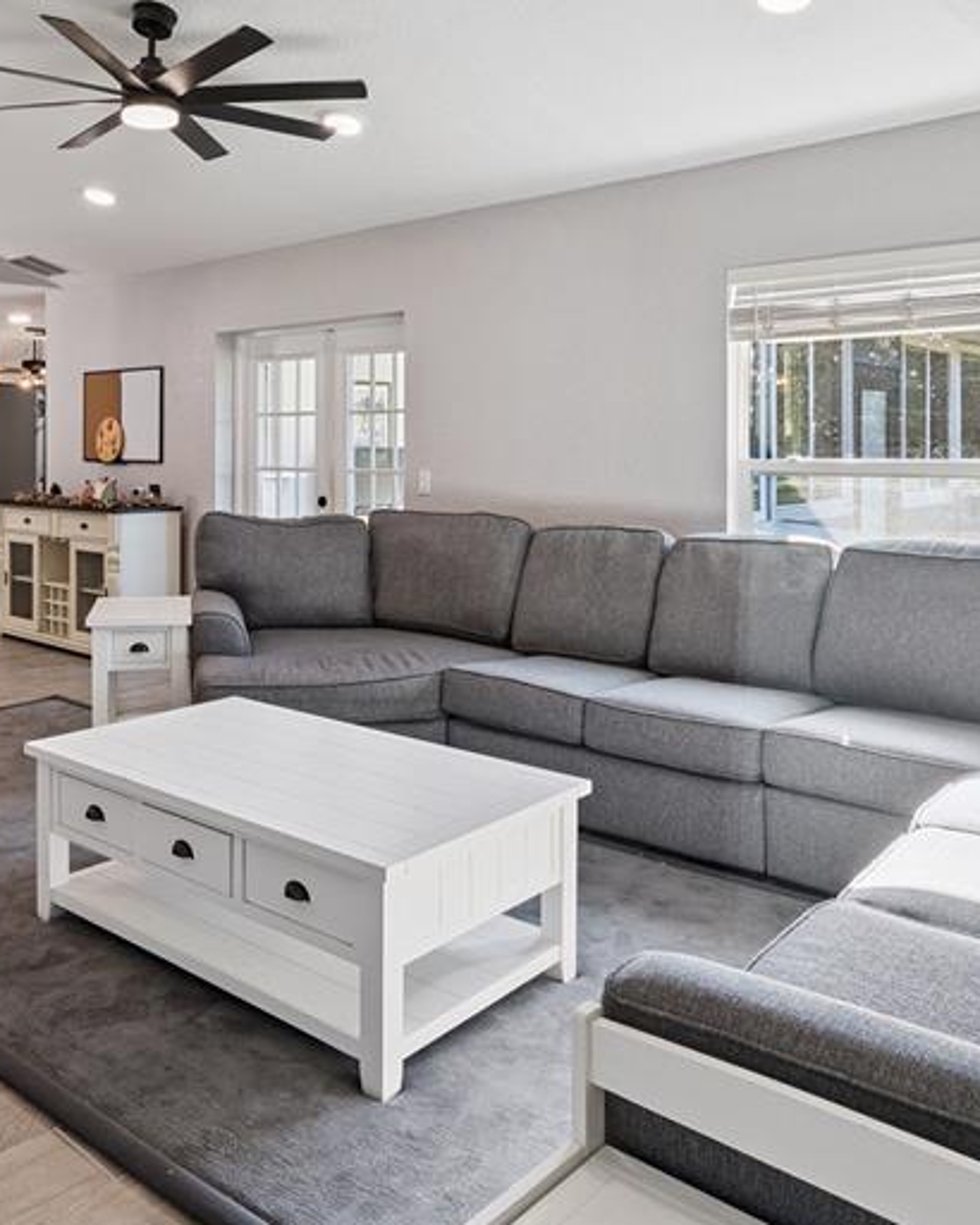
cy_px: 453
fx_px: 1088
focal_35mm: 30
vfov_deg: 58.0
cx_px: 318
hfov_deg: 47.6
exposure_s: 1/50
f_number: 9
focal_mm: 16
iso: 640
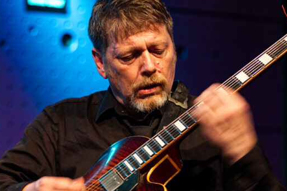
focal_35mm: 156
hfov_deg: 13.2
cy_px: 115
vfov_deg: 8.8
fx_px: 1244
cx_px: 135
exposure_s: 1/40
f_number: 2.8
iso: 1250
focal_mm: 105
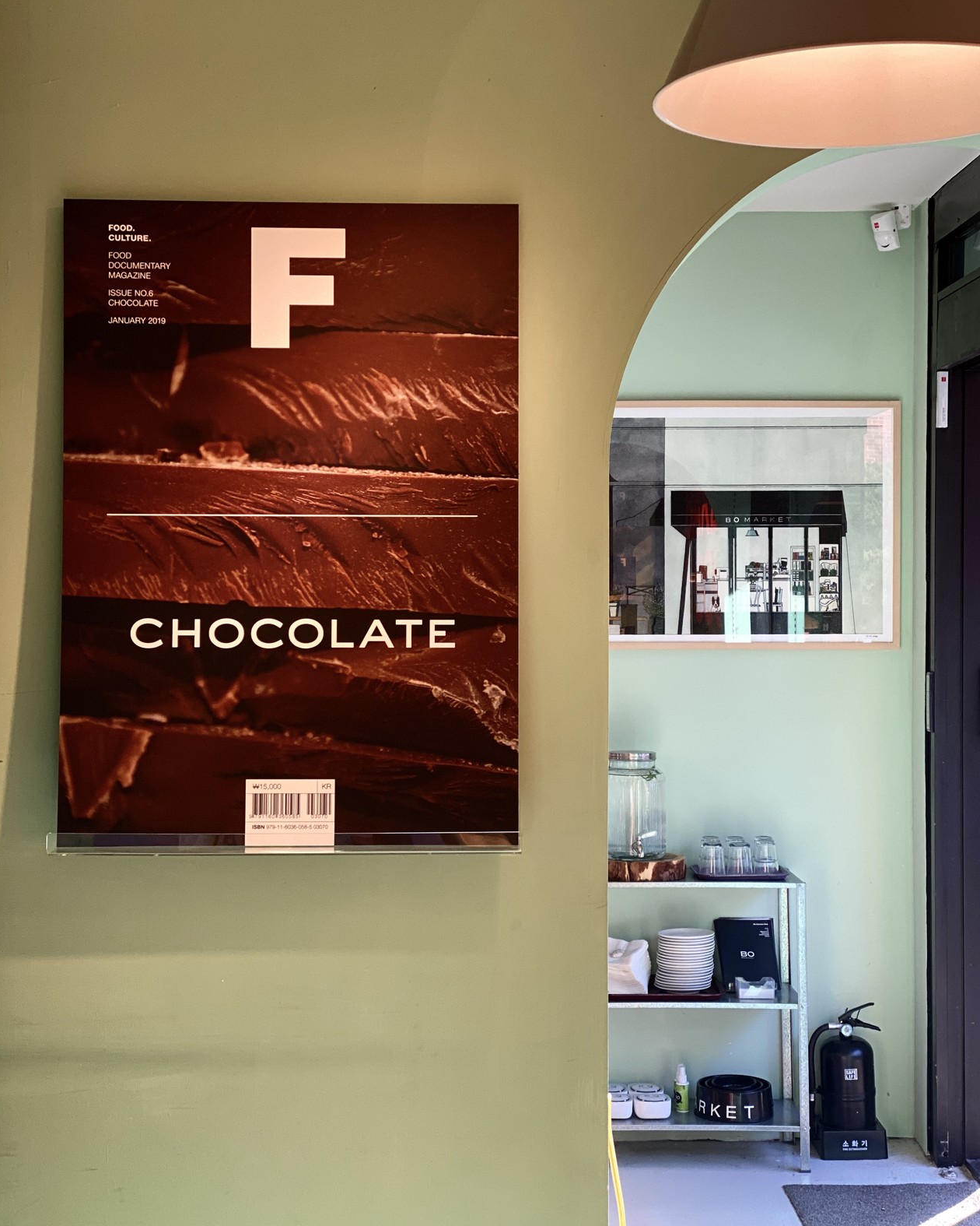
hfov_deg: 27.6
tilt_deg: +0.6
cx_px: 495
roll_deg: -0.7
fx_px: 1994
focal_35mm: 55
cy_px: 595
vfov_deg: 34.1
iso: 100
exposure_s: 1/122
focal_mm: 6
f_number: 2
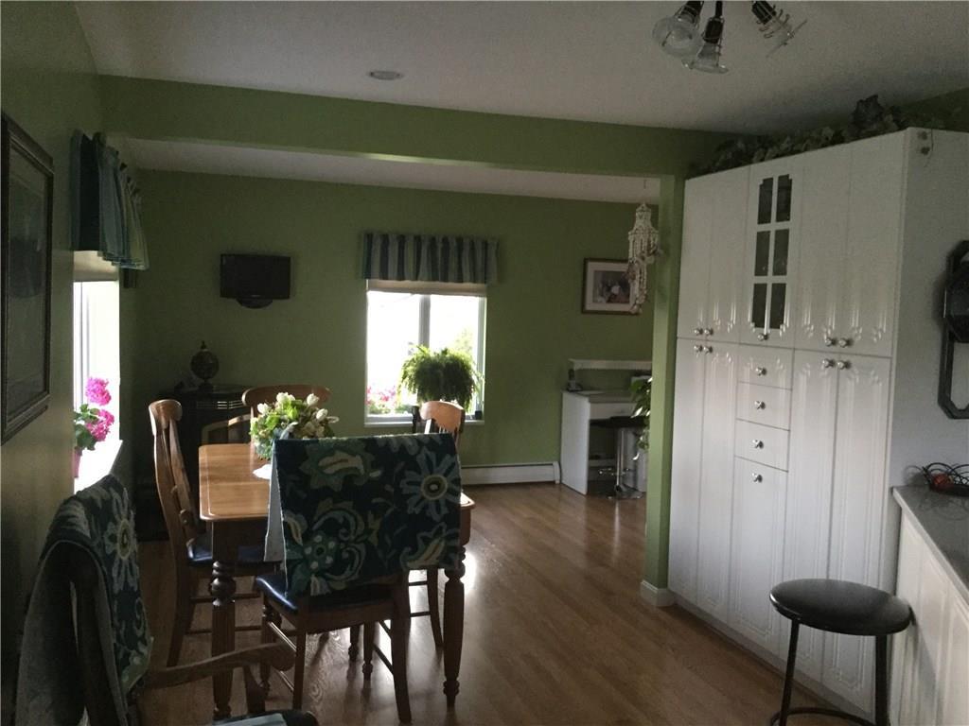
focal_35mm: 31
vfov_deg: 45.4
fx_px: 868
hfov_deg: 58.4
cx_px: 484
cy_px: 363
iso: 250
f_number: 2.4
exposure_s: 1/15
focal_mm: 3.3
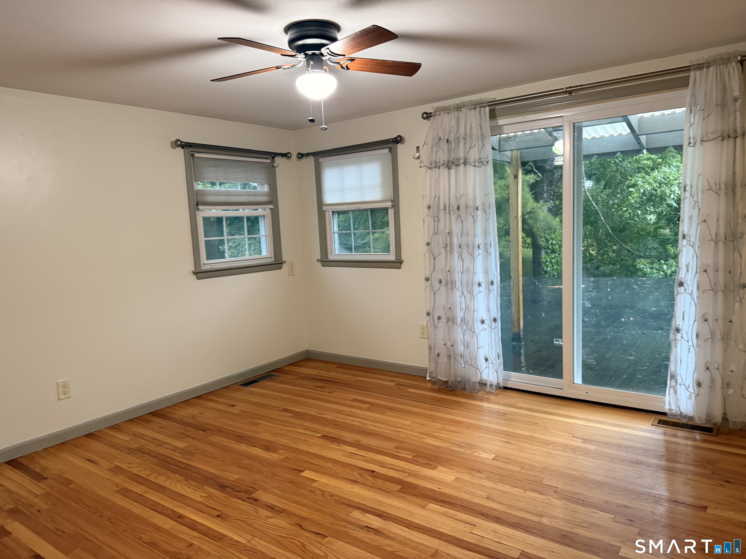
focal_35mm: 24
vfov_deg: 56.8
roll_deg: +2.2
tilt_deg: -6.4
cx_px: 373
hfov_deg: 71.6
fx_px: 517
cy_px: 280
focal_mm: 6.76
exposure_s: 1/60
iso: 320
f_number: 1.78
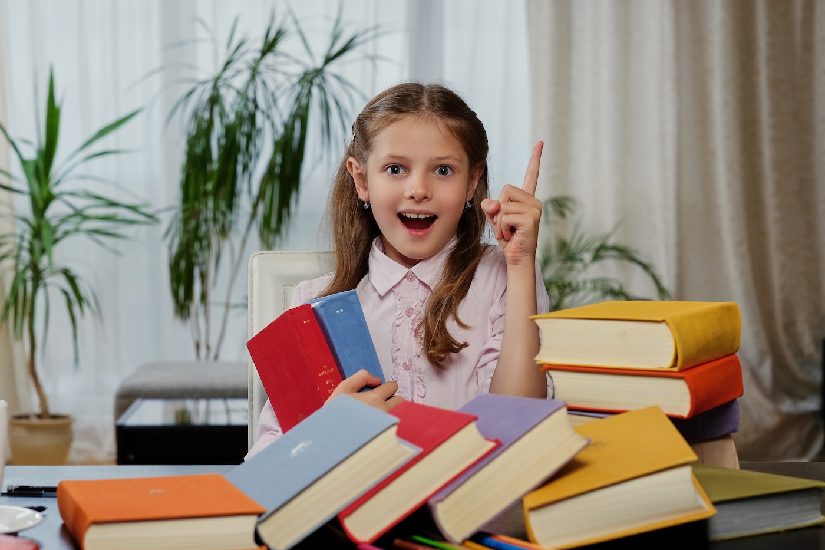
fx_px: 1925
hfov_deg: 24.2
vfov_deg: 16.3
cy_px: 275
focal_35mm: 84
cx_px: 412
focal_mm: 56
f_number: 5
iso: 250
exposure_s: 1/125
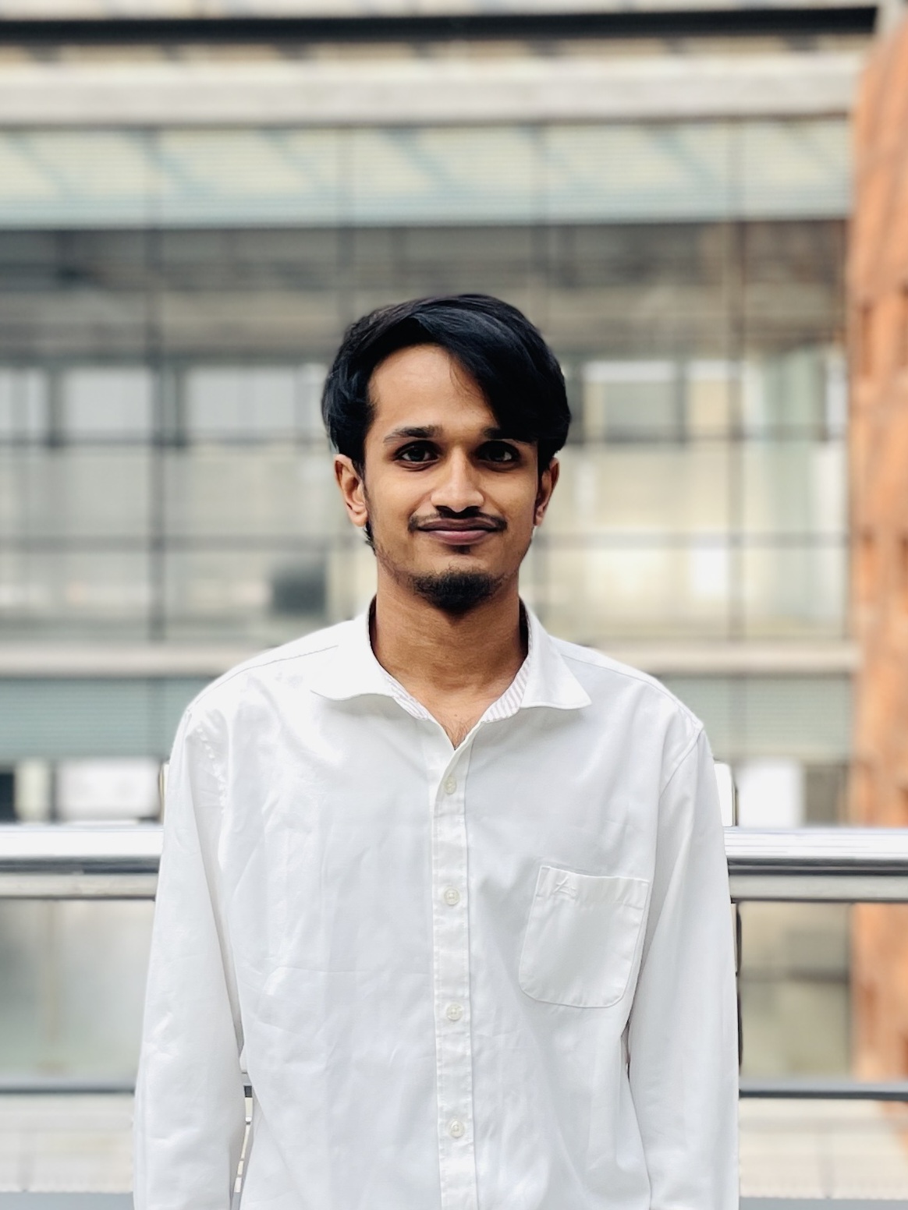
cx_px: 454
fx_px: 909
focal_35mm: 26
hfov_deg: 53.1
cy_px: 605
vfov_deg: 67.3
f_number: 1.6
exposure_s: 1/263
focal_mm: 4.2
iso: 50
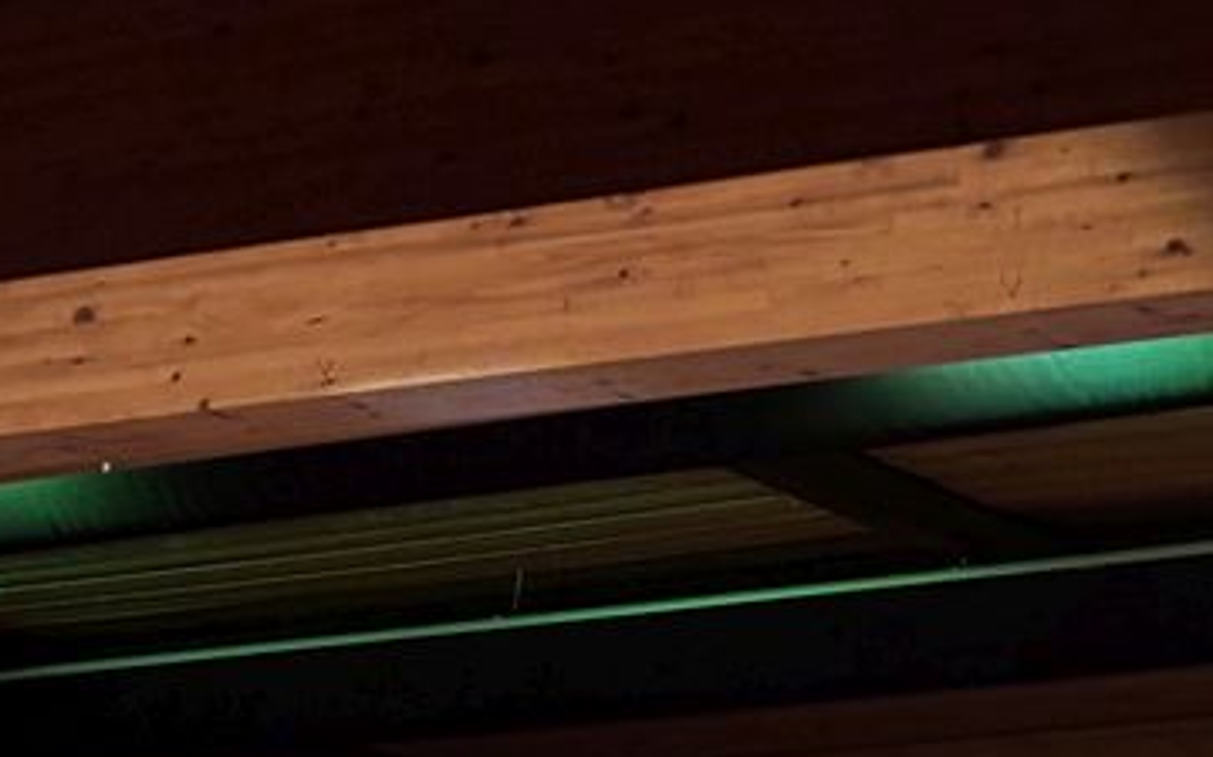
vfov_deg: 7.5
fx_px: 5584
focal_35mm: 169
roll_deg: -2.2
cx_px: 1504
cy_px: 1326
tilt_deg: +6.0
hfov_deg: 12.1
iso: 320
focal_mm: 5.96
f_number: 1.6
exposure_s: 1/25
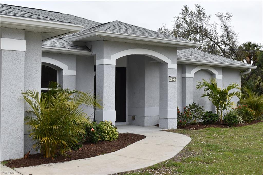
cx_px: 132
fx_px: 340
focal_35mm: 46
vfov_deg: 28.9
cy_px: 88
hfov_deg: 42.3
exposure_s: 1/250
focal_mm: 31
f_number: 8
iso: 110
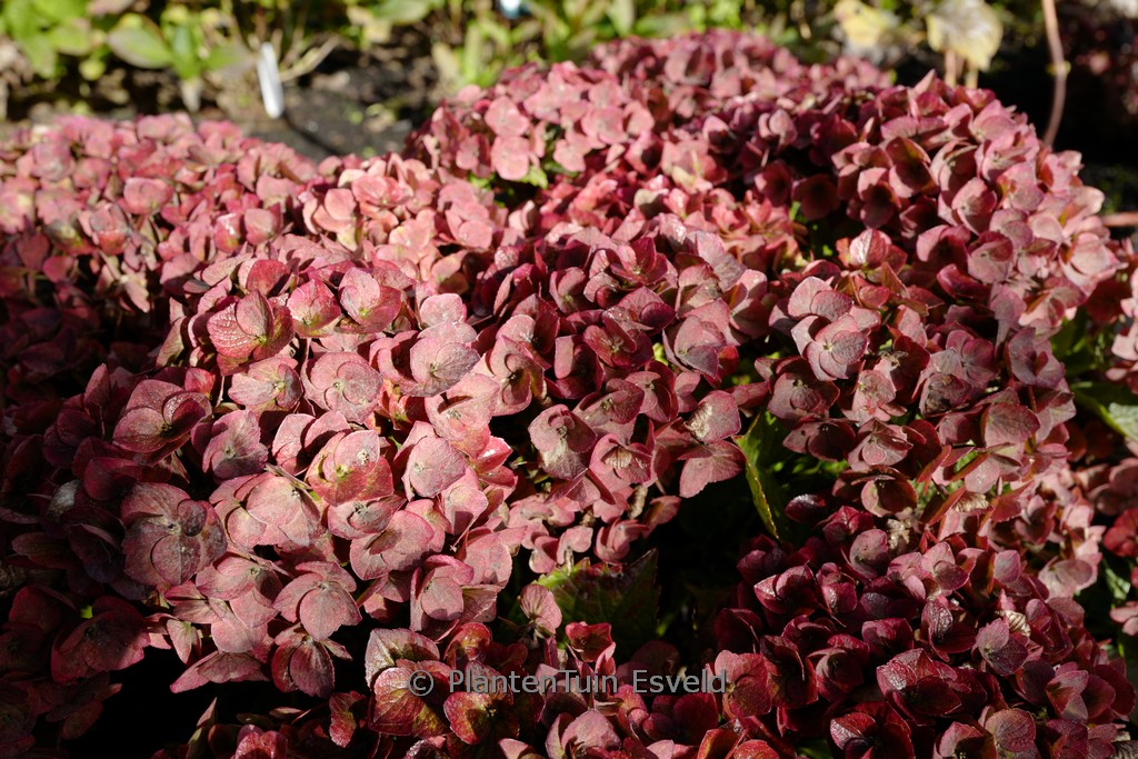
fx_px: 885
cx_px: 569
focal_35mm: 28
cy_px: 380
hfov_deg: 65.5
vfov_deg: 46.4
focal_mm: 28
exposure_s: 1/80
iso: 100
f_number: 8
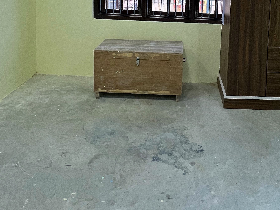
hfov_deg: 60.6
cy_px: -7
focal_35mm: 29
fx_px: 235
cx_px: 180
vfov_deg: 41.1
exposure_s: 1/99
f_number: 1.8
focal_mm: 1.57
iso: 160
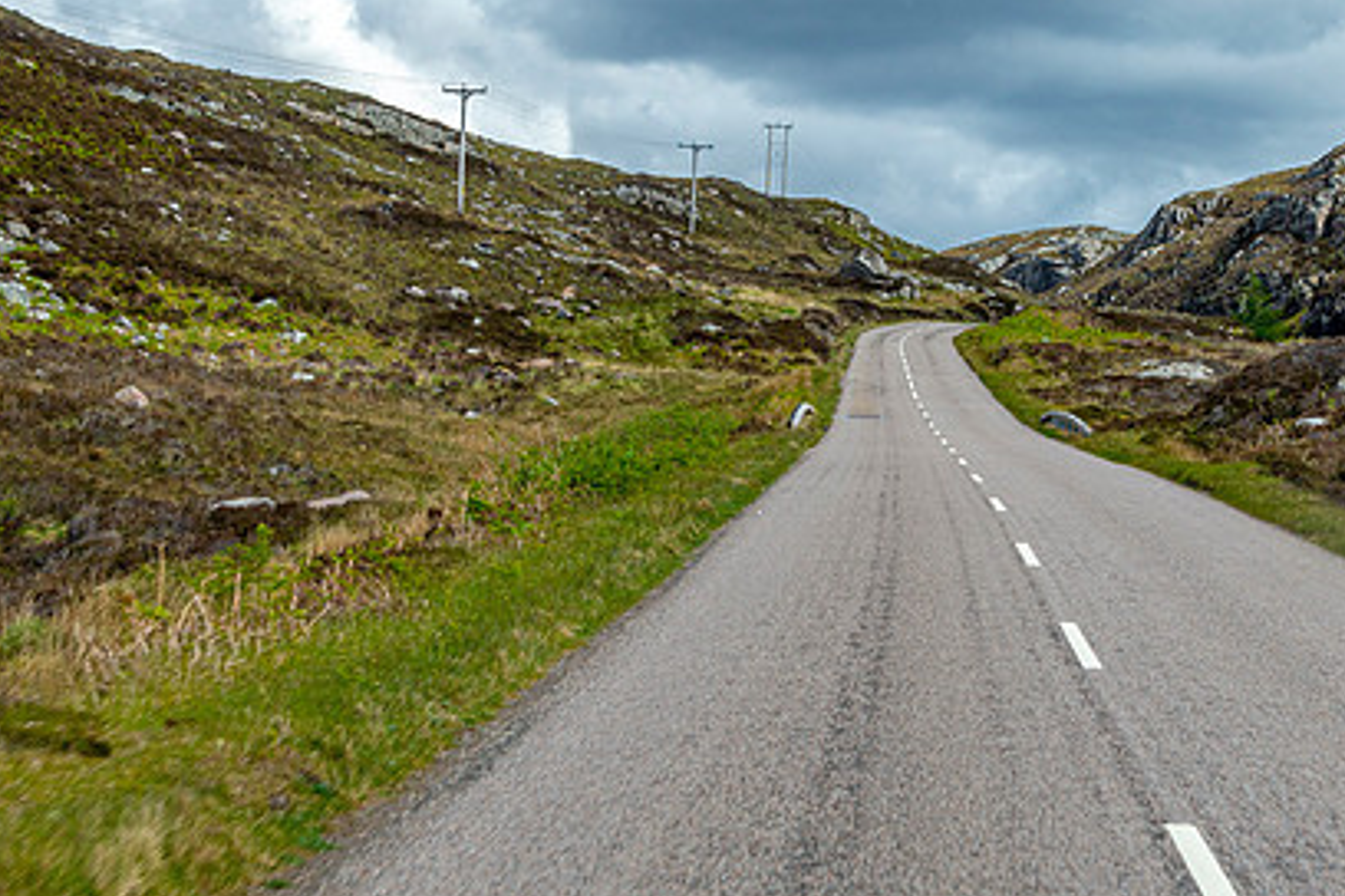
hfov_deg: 24.9
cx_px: 887
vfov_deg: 16.9
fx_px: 3026
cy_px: 473
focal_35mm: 81
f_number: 7.1
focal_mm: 21.01
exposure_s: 1/250
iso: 125
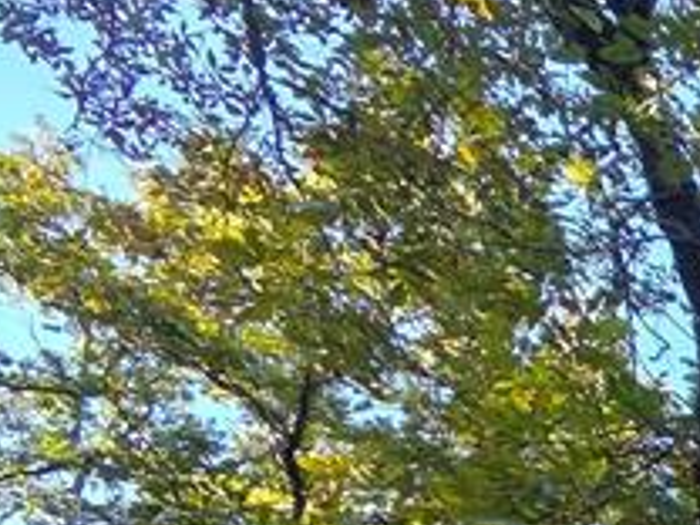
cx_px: 1642
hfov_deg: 15.7
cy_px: 1117
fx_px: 1294
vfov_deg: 16.2
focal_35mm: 64
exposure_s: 1/183
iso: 50
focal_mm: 2.2
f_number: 2.2
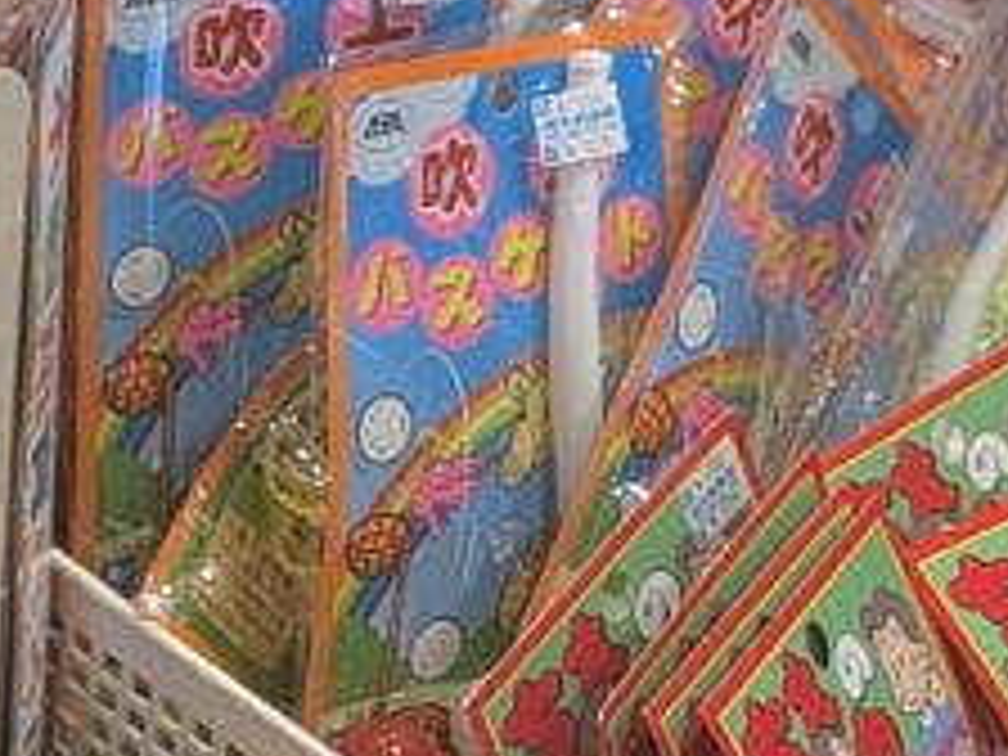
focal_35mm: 143
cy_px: 470
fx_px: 4164
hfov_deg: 12.4
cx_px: -922
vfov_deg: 10.4
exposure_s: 1/100
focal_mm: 5.43
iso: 72
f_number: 1.89
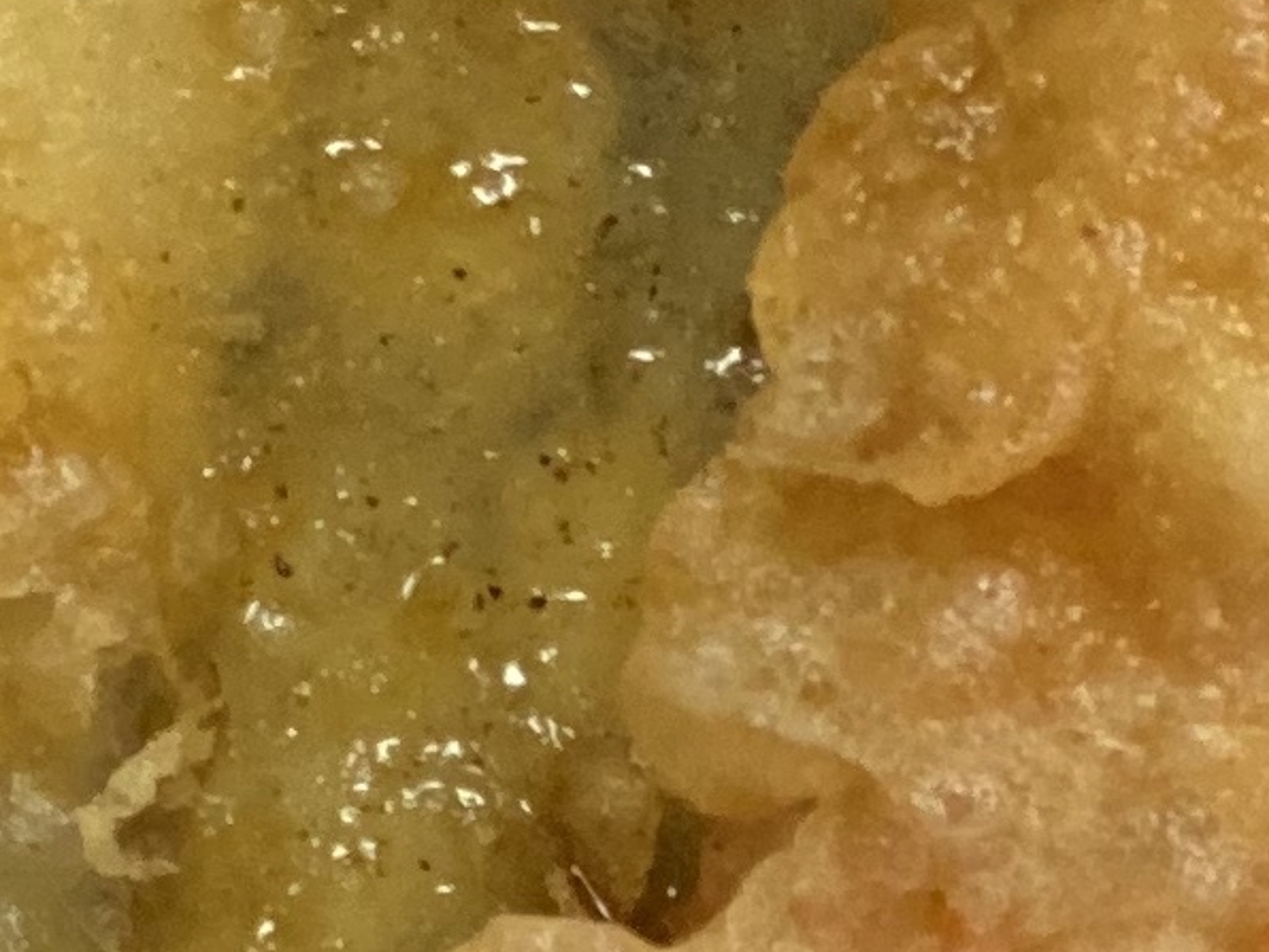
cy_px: -81
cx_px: 881
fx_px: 12904
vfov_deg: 4.2
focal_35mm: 352
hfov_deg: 5.6
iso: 200
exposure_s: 1/33
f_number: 2
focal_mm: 6
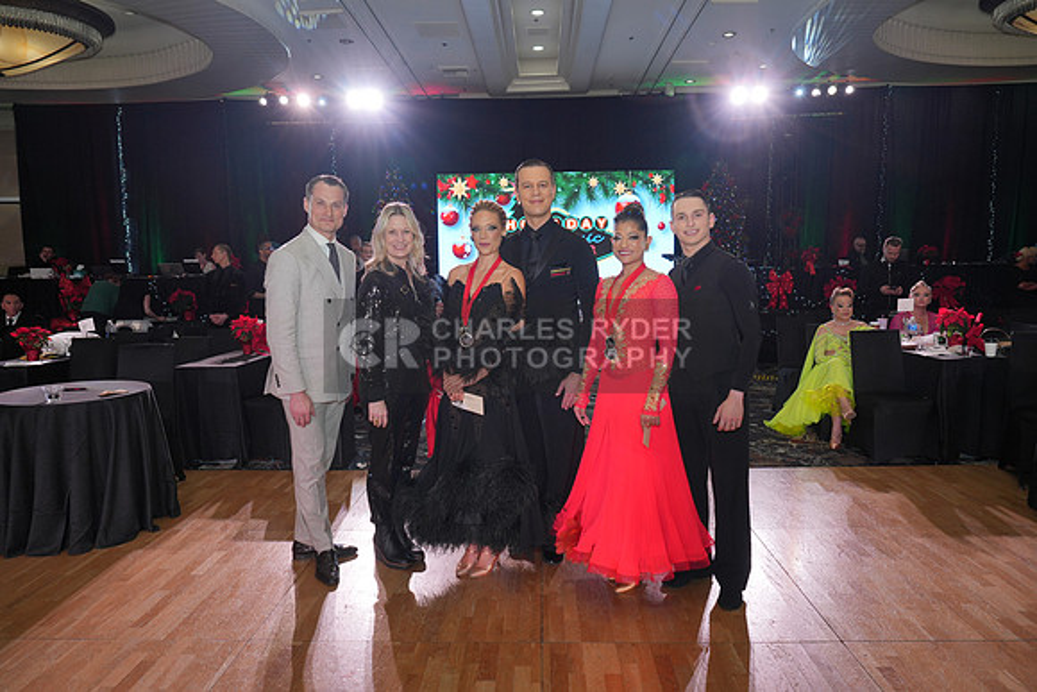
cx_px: 518
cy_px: 346
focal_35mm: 24
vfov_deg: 53.2
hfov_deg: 73.7
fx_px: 691
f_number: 5.6
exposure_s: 1/200
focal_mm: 24
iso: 640
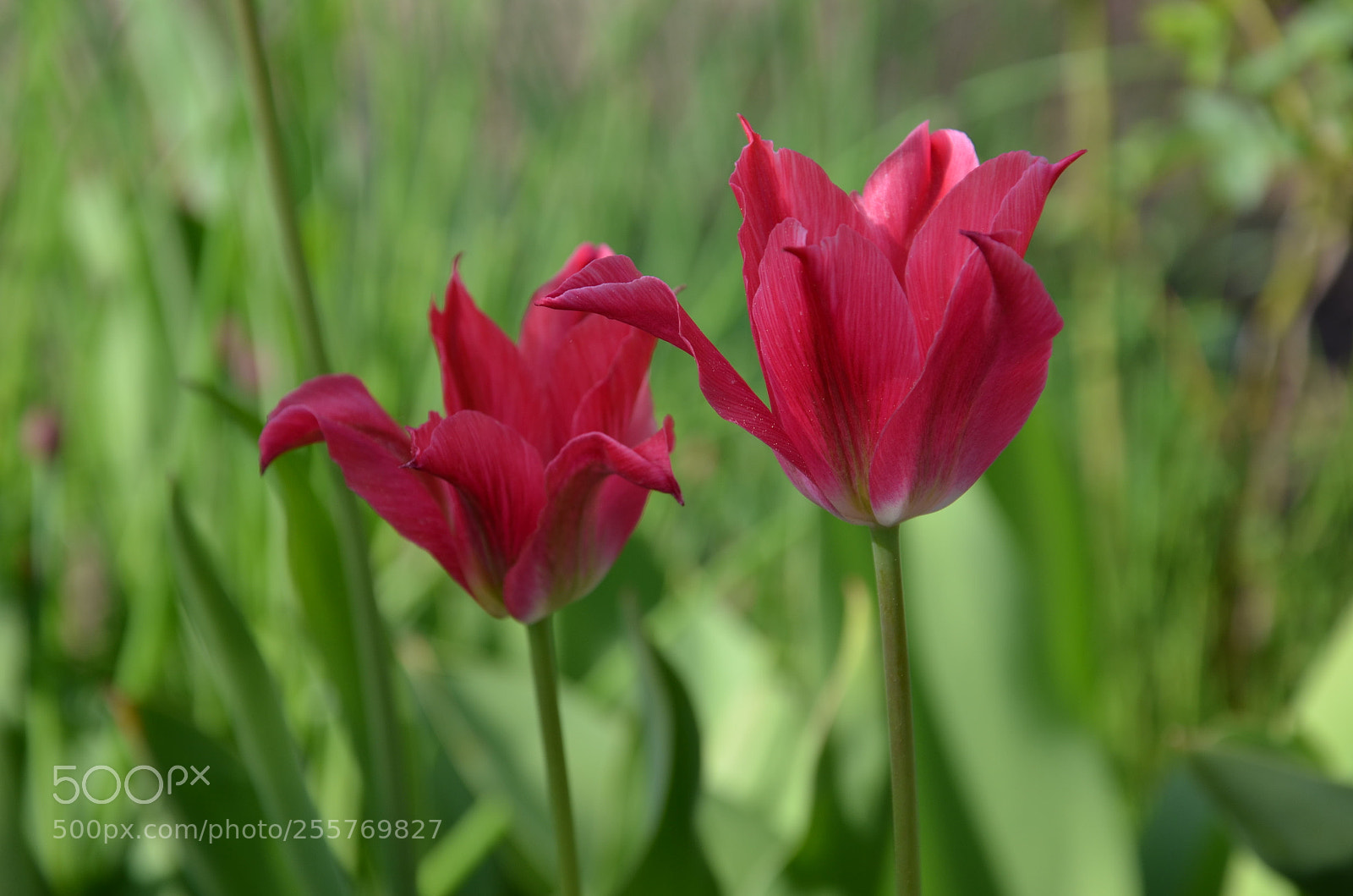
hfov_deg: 13.1
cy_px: 448
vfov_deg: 8.7
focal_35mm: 158
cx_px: 676
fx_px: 5906
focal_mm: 105
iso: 160
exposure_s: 1/250
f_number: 8
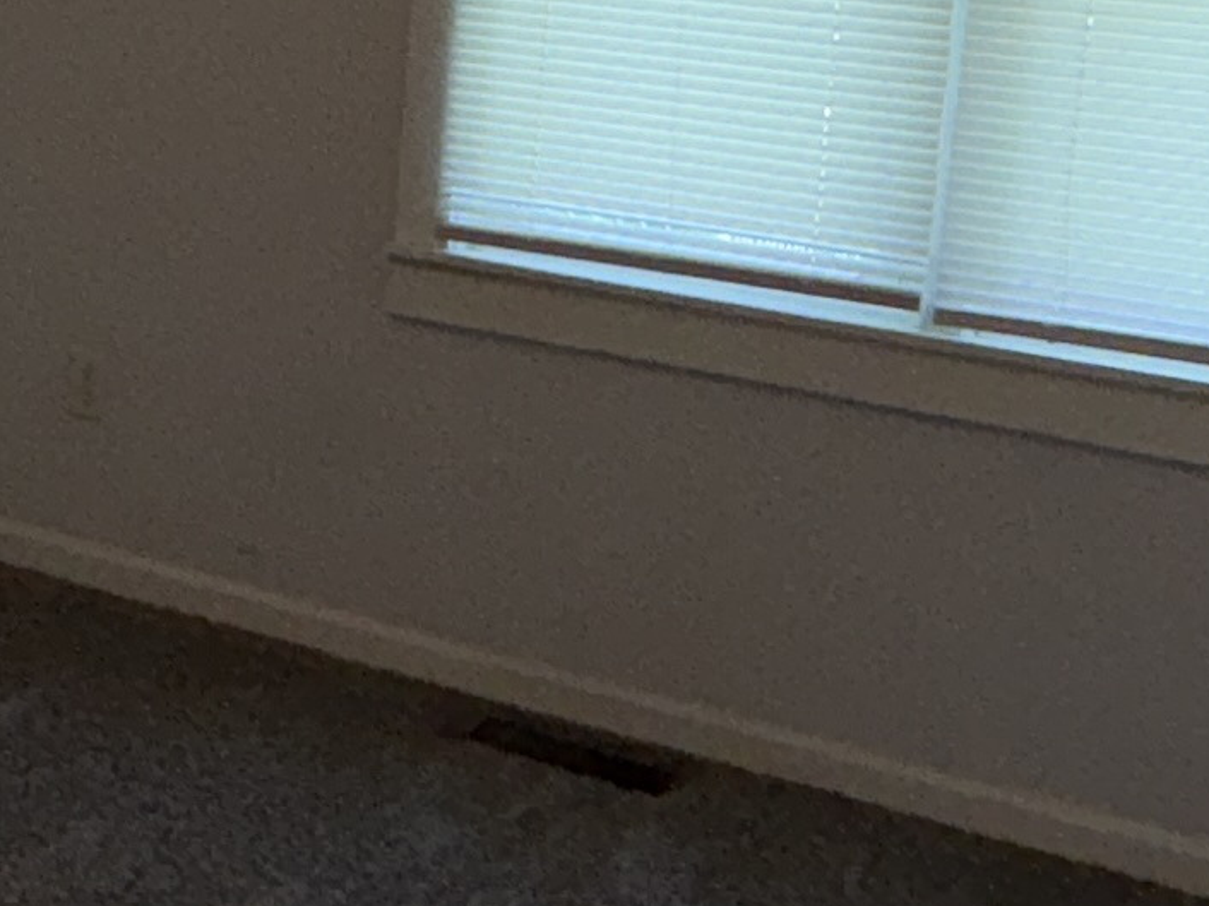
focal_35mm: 80
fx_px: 2793
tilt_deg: -6.5
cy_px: 94
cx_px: -301
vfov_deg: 18.1
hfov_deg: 22.2
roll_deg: -1.8
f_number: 2.2
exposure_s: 1/168
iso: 32
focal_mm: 2.22
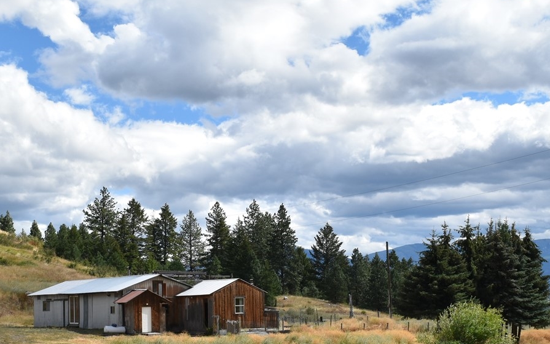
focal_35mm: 58
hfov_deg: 35.0
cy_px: 243
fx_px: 869
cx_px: 324
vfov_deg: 22.2
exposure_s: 1/500
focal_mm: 20
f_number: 11
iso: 200
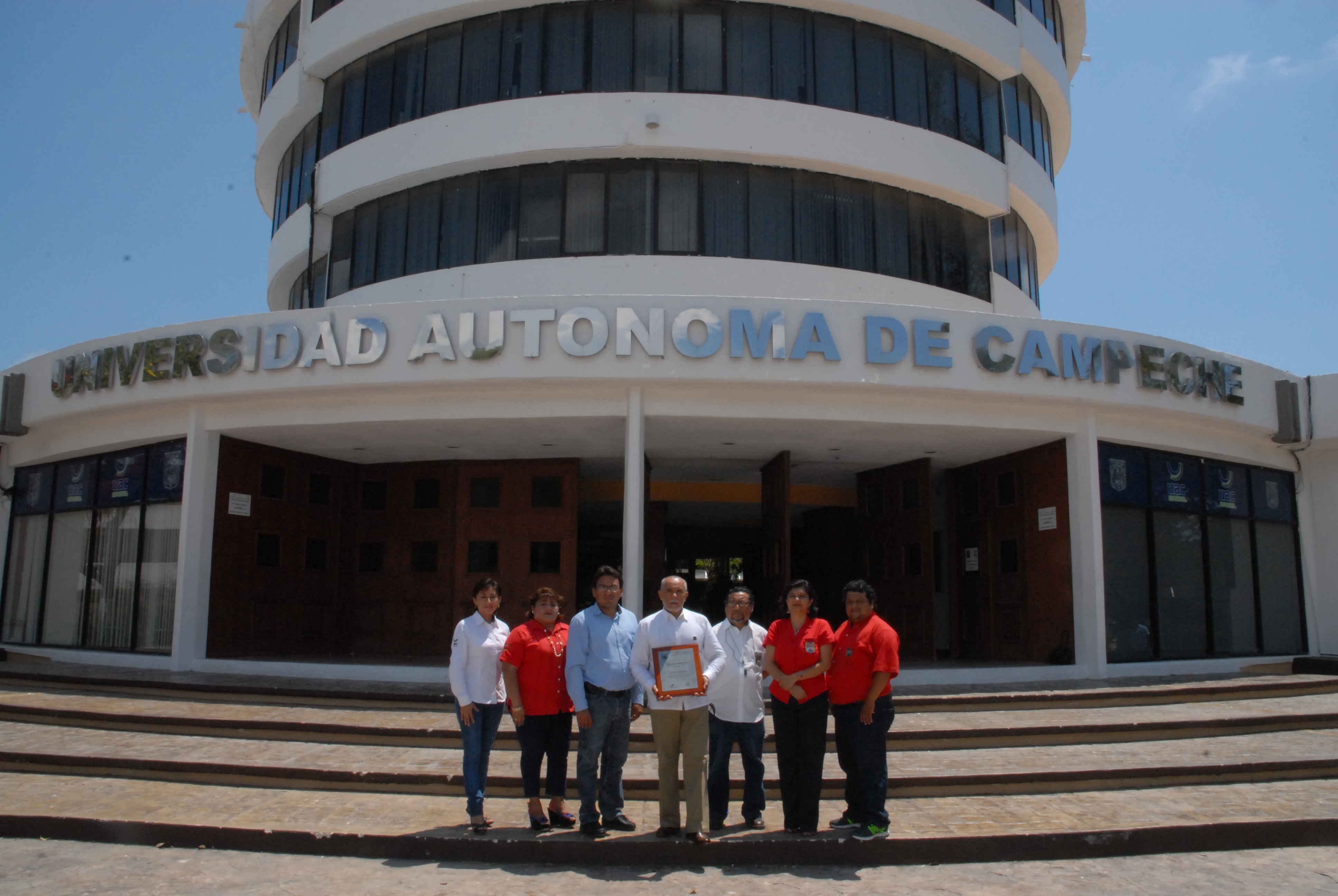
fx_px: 1005
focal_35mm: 27
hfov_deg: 67.3
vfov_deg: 48.0
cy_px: 448
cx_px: 669
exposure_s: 1/200
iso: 640
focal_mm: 18
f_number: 20
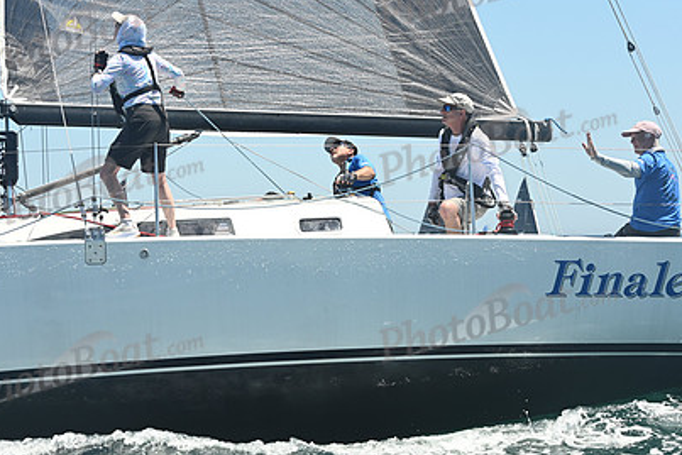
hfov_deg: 17.8
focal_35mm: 115
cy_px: 255
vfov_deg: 11.9
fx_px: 2179
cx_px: 293
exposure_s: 1/1000
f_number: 7.1
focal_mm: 80
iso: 320
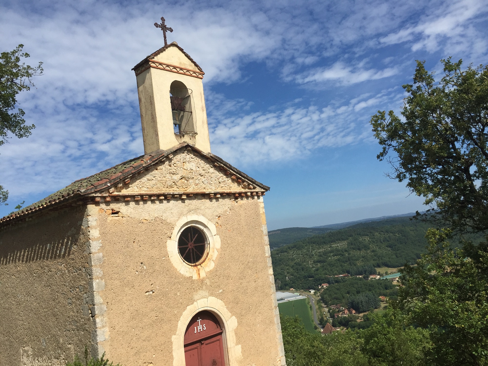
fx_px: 409
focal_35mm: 29
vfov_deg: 48.2
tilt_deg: +6.8
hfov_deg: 61.7
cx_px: 244
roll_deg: +7.0
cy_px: 183
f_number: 2.2
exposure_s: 1/3300
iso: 32
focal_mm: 4.15
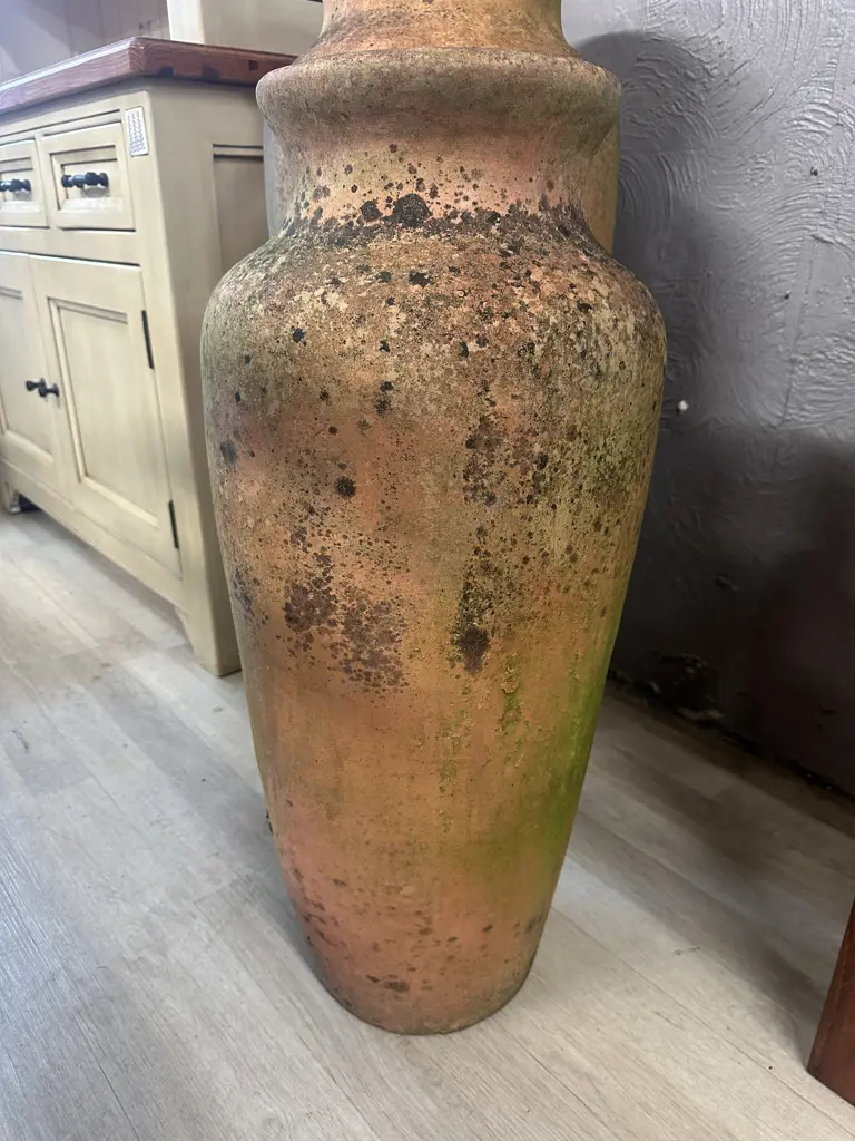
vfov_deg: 71.6
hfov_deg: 56.8
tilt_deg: -22.4
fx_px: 790
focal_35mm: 24
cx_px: 428
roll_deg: -1.5
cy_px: 570
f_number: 1.78
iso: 320
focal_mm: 6.86
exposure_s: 1/50
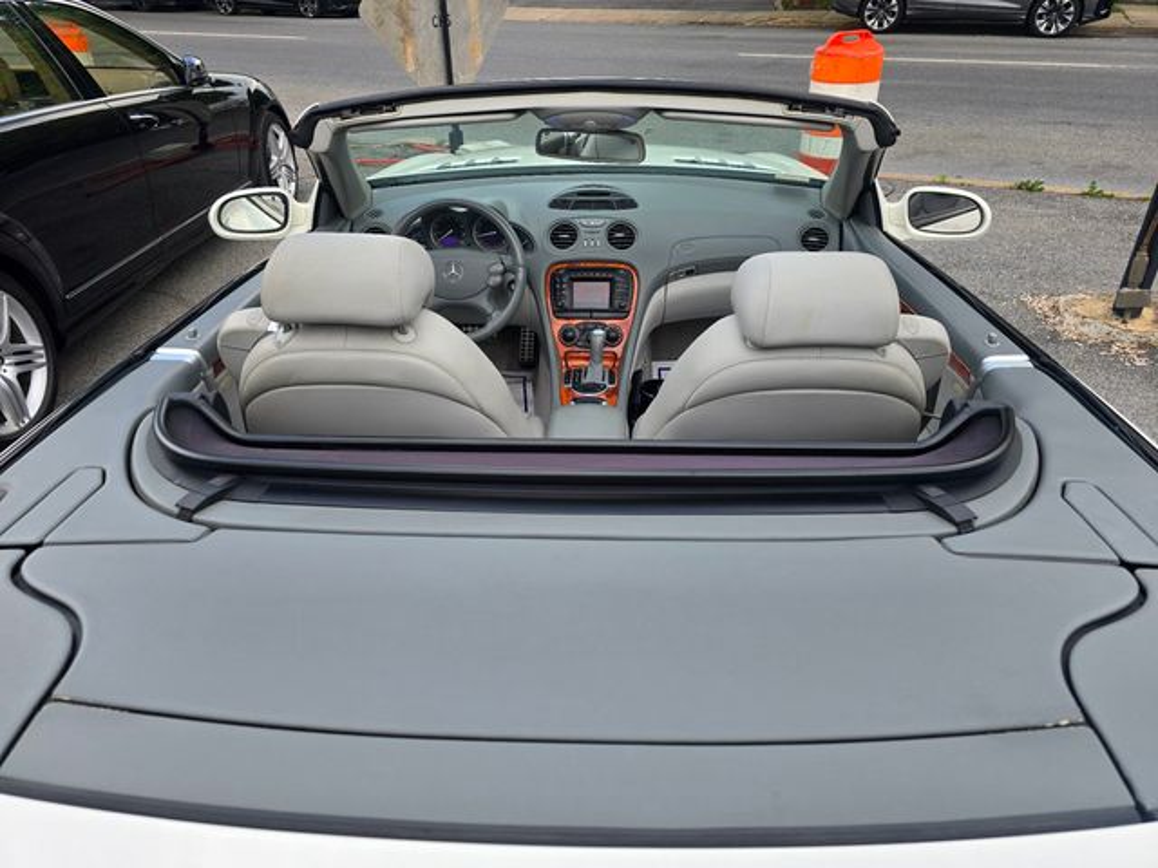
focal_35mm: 23
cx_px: 579
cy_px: 434
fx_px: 769
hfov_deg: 73.9
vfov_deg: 58.9
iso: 16
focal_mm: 6.3
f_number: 1.7
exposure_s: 1/180
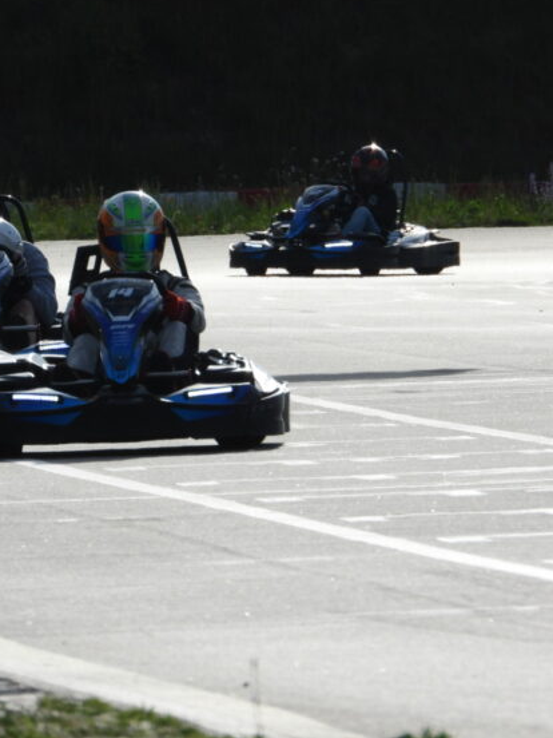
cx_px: 128
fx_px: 23729
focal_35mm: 1114
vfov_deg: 1.8
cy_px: 365
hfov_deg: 1.3
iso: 100
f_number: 5.6
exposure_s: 1/1250
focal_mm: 144
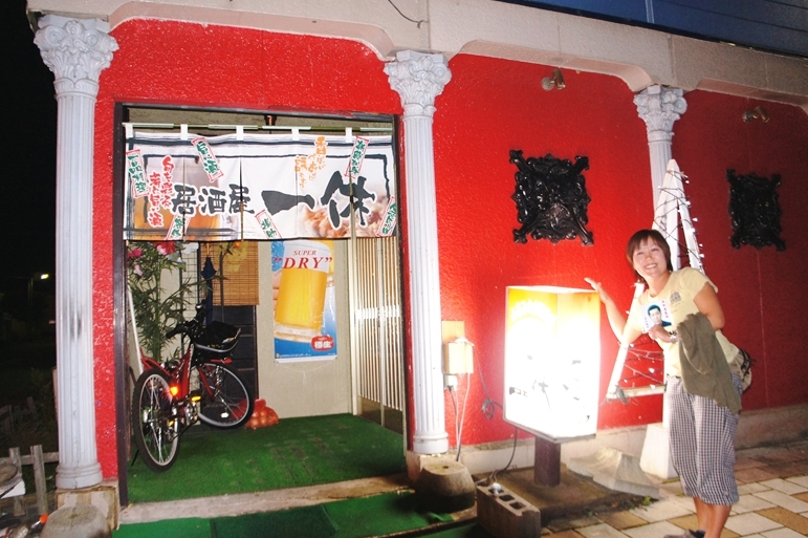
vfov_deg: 46.3
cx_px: 400
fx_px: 628
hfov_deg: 65.5
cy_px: 274
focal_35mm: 28
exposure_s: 1/40
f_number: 3.5
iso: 800
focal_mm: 18
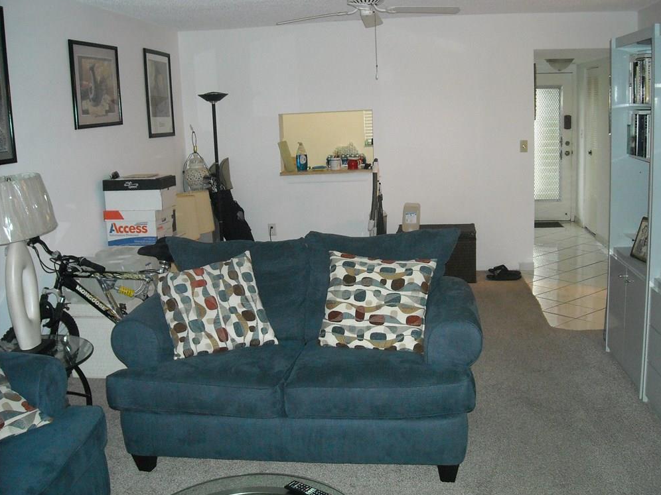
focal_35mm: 36
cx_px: 336
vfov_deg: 39.7
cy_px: 244
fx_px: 687
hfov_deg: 51.4
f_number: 2.8
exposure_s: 1/60
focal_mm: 5.7
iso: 400
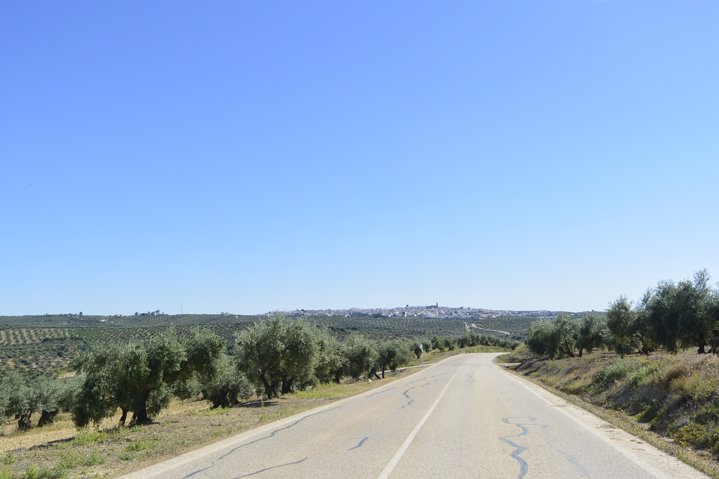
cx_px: 360
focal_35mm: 35
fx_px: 699
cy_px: 240
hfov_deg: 54.4
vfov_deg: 37.9
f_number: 5.6
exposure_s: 1/800
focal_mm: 13
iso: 160
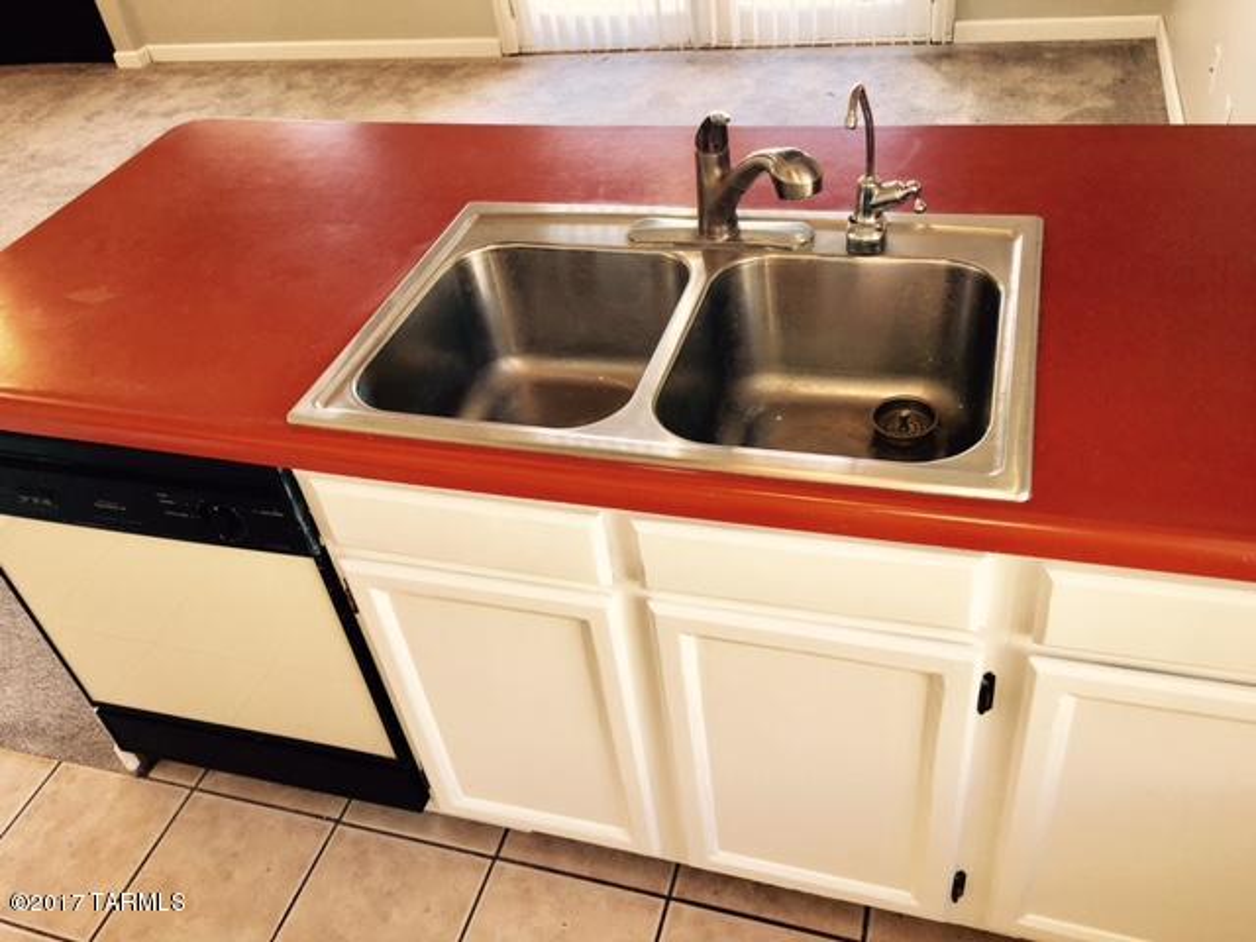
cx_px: 628
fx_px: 1052
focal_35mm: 29
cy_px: 471
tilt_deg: -38.6
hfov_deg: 61.7
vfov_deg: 48.2
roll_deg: +9.3
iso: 25
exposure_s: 1/41
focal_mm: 4.15
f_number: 2.2
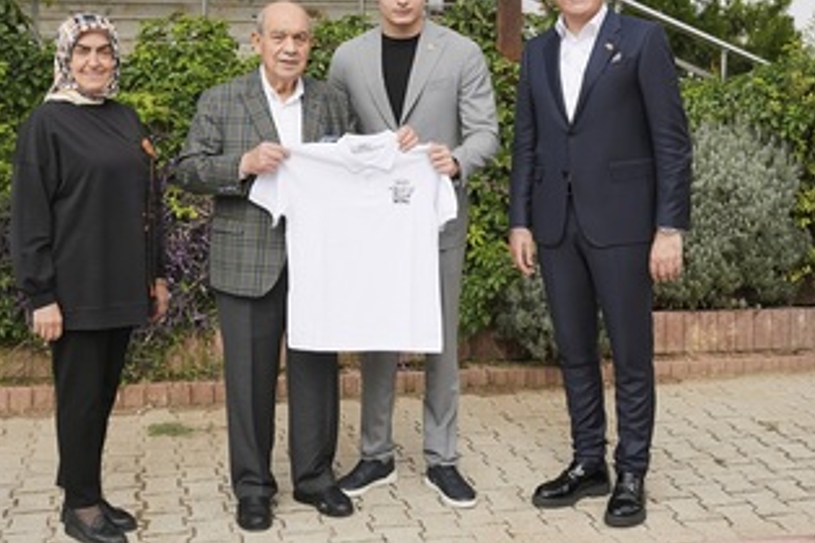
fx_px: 1177
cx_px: 369
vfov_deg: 25.9
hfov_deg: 38.2
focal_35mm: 52
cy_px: 197
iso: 500
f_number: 8
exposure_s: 1/1000
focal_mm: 34
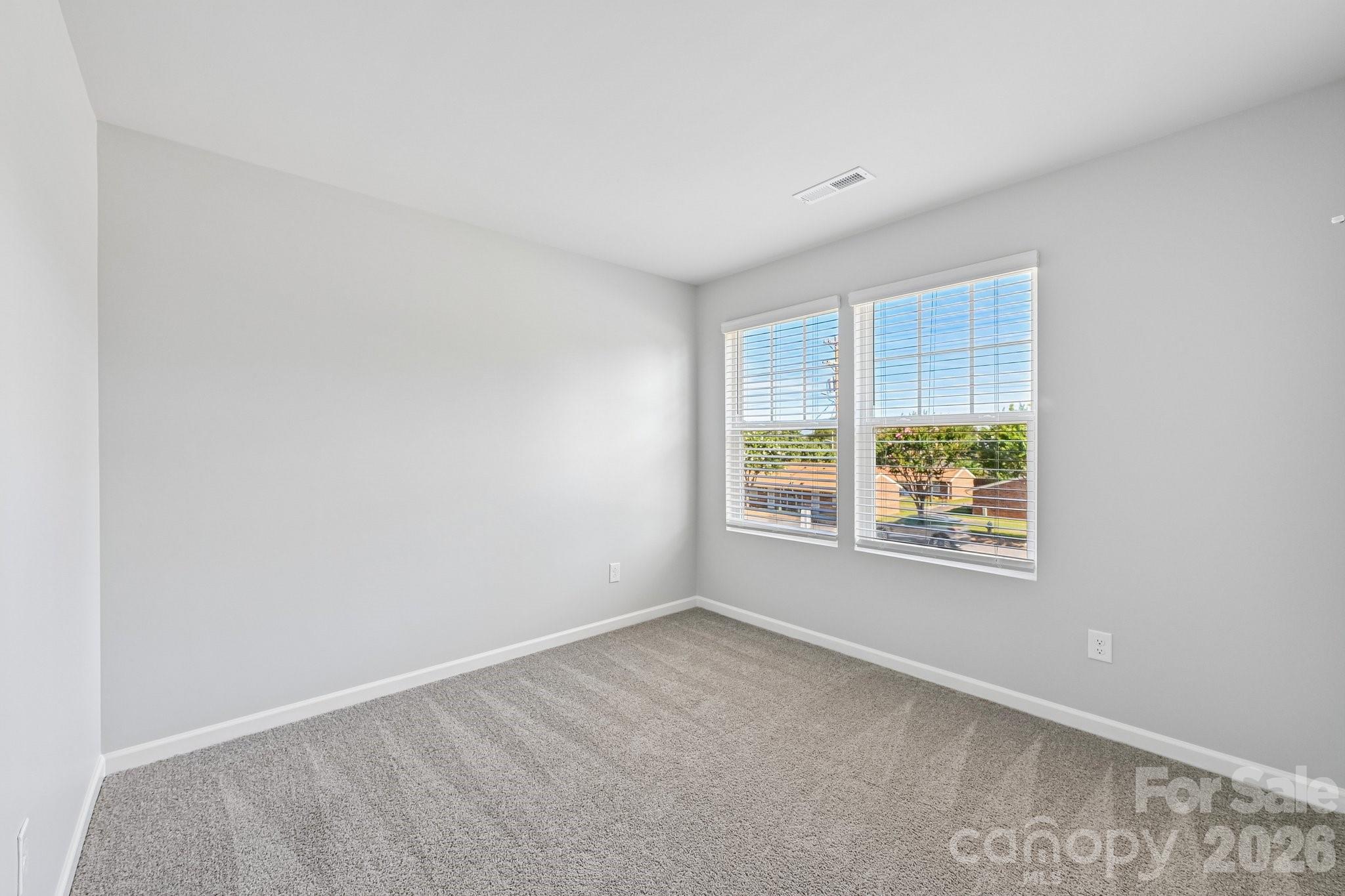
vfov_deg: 81.2
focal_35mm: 14
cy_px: 448
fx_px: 523
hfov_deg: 104.3
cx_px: 672
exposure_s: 1/15
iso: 320
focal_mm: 14
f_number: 8
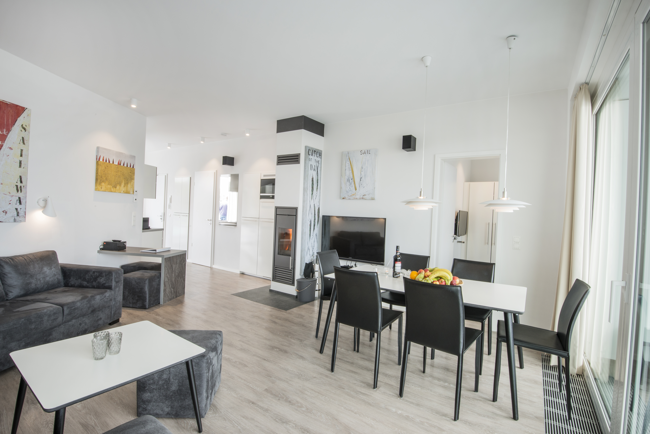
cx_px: 325
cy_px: 217
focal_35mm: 17
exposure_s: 1/1.67
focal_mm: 17
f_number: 20
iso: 250
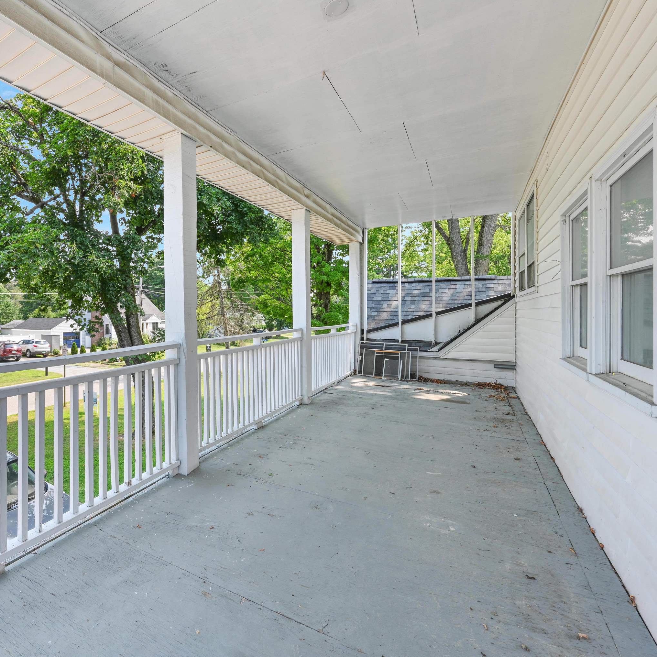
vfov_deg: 80.7
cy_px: 328
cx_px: 191
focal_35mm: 18
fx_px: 387
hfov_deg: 76.6
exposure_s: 1/20
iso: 100
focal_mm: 14
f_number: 14
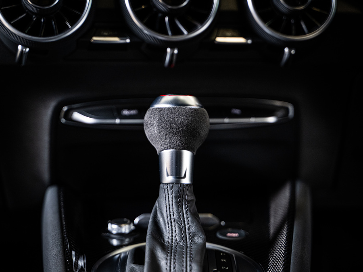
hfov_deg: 23.8
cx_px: 178
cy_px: 136
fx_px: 860
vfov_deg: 18.0
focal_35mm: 82
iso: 1600
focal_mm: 75
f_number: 2.8
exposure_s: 1/200
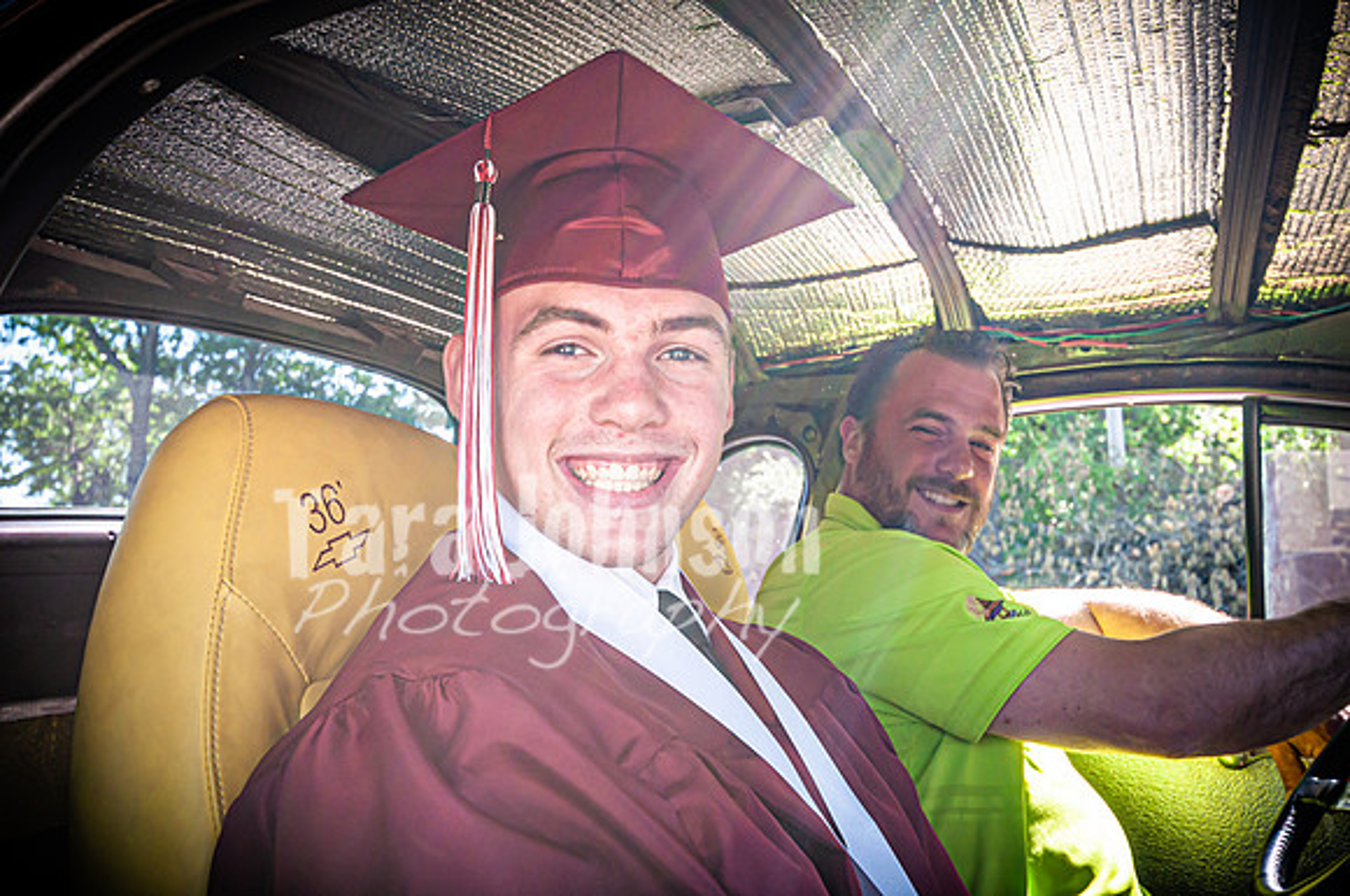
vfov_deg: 39.9
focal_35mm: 33
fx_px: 1236
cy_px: 448
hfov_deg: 57.3
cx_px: 675
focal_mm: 22
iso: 200
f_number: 6.3
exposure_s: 1/160
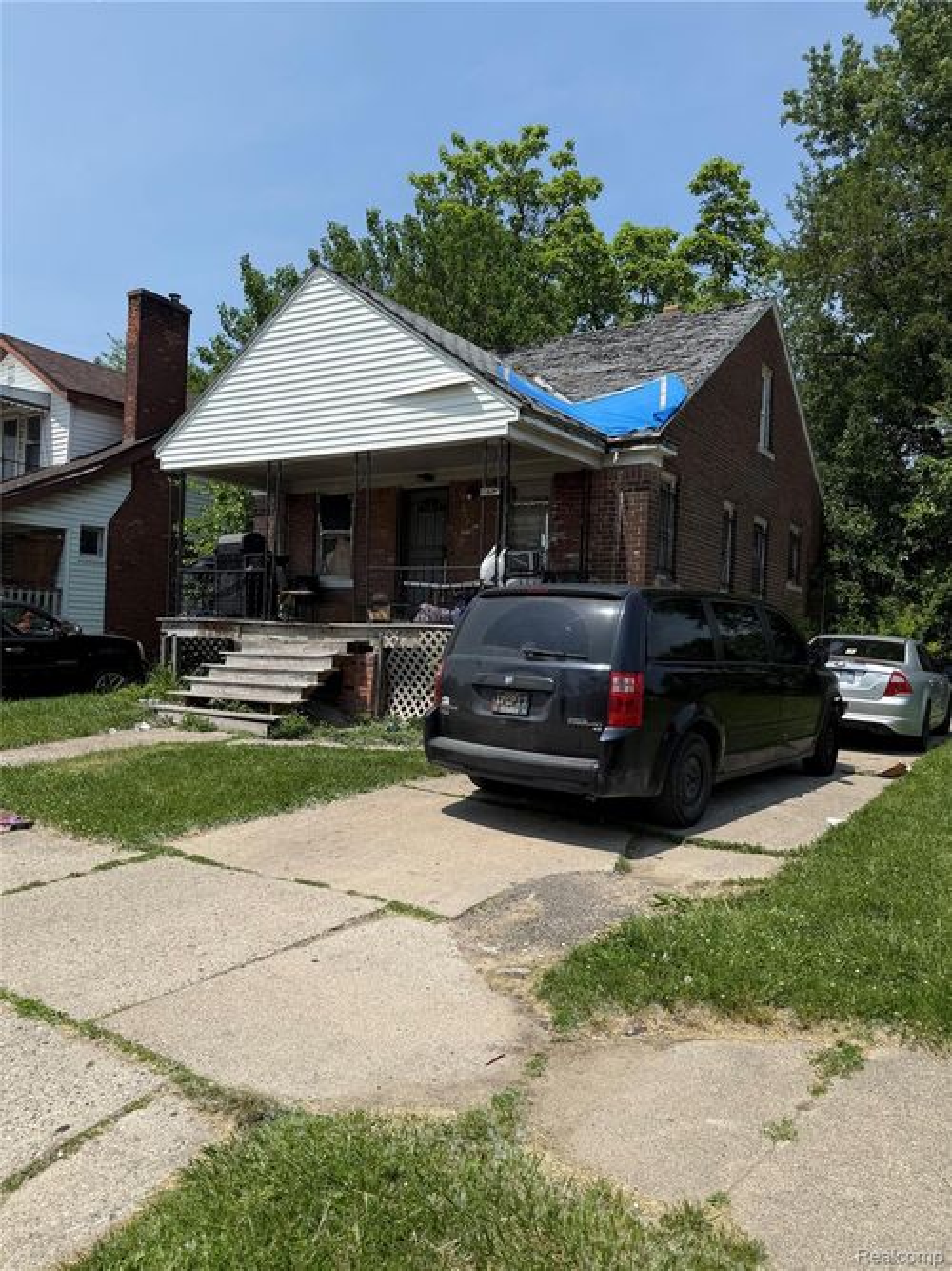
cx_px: 476
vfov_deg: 71.6
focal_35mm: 24
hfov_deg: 56.8
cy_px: 636
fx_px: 880
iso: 80
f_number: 1.78
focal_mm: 6.76
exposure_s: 1/5319
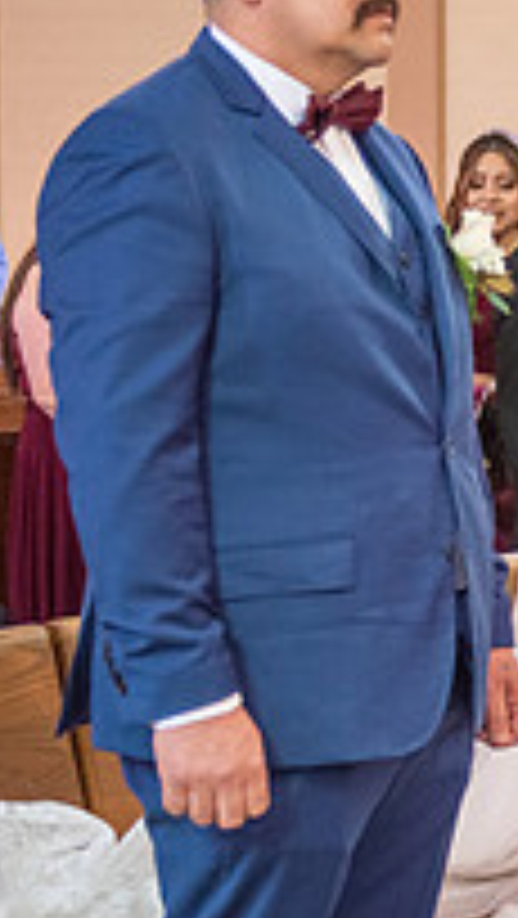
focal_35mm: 143
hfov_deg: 8.1
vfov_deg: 15.0
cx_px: 1050
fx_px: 3486
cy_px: 502
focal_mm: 48
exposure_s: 1/250
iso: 2000
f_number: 2.8
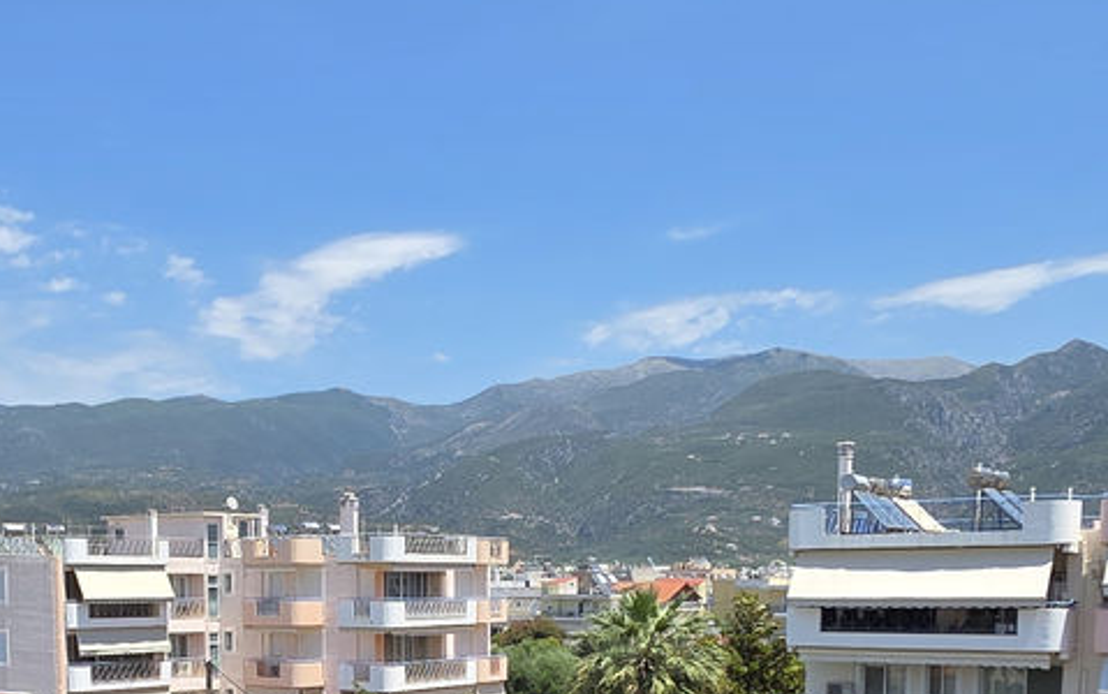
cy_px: 745
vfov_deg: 26.1
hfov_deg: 42.6
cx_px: 333
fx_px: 1390
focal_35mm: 46
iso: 40
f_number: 1.9
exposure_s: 1/1700
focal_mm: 2.2
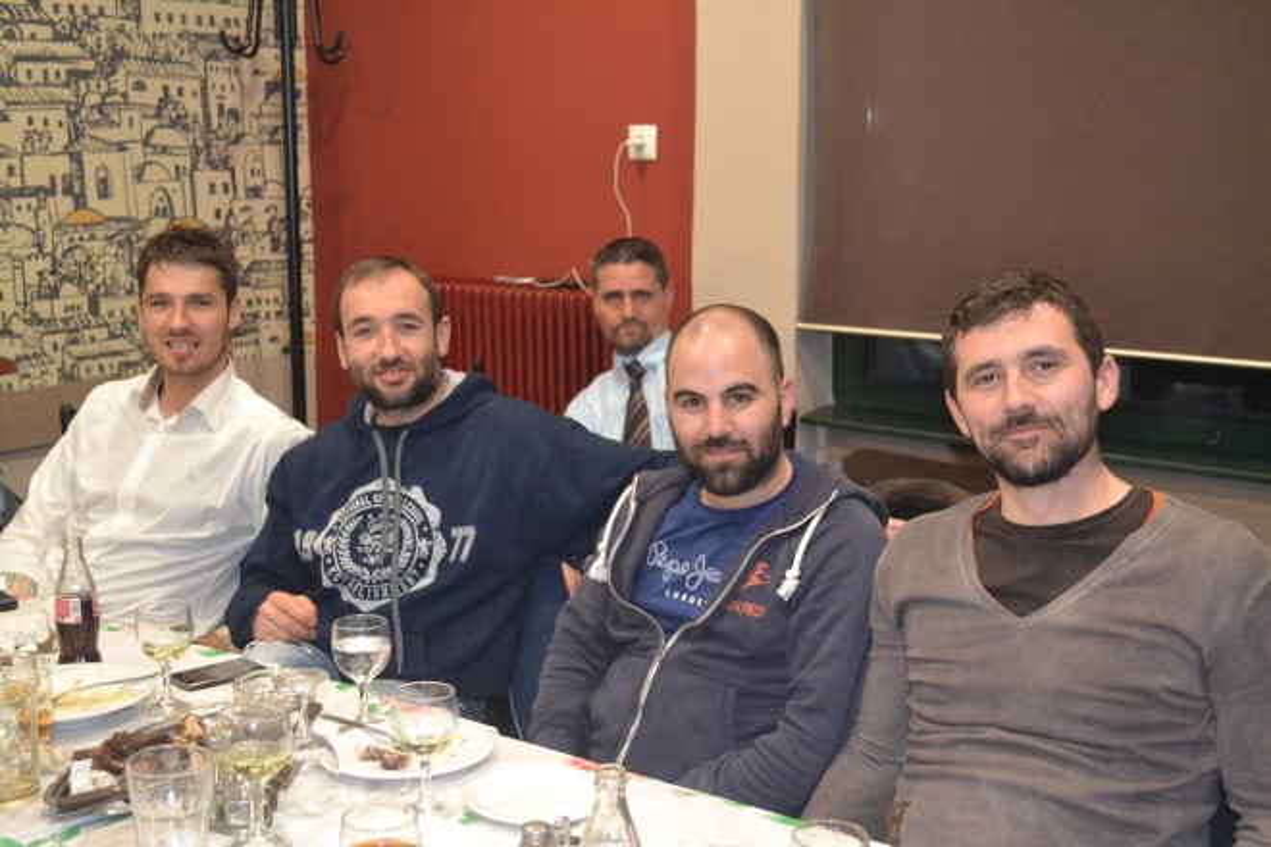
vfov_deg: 28.1
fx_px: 1695
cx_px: 636
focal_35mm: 48
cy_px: 424
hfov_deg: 41.1
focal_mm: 32
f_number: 4.8
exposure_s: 1/60
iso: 2500
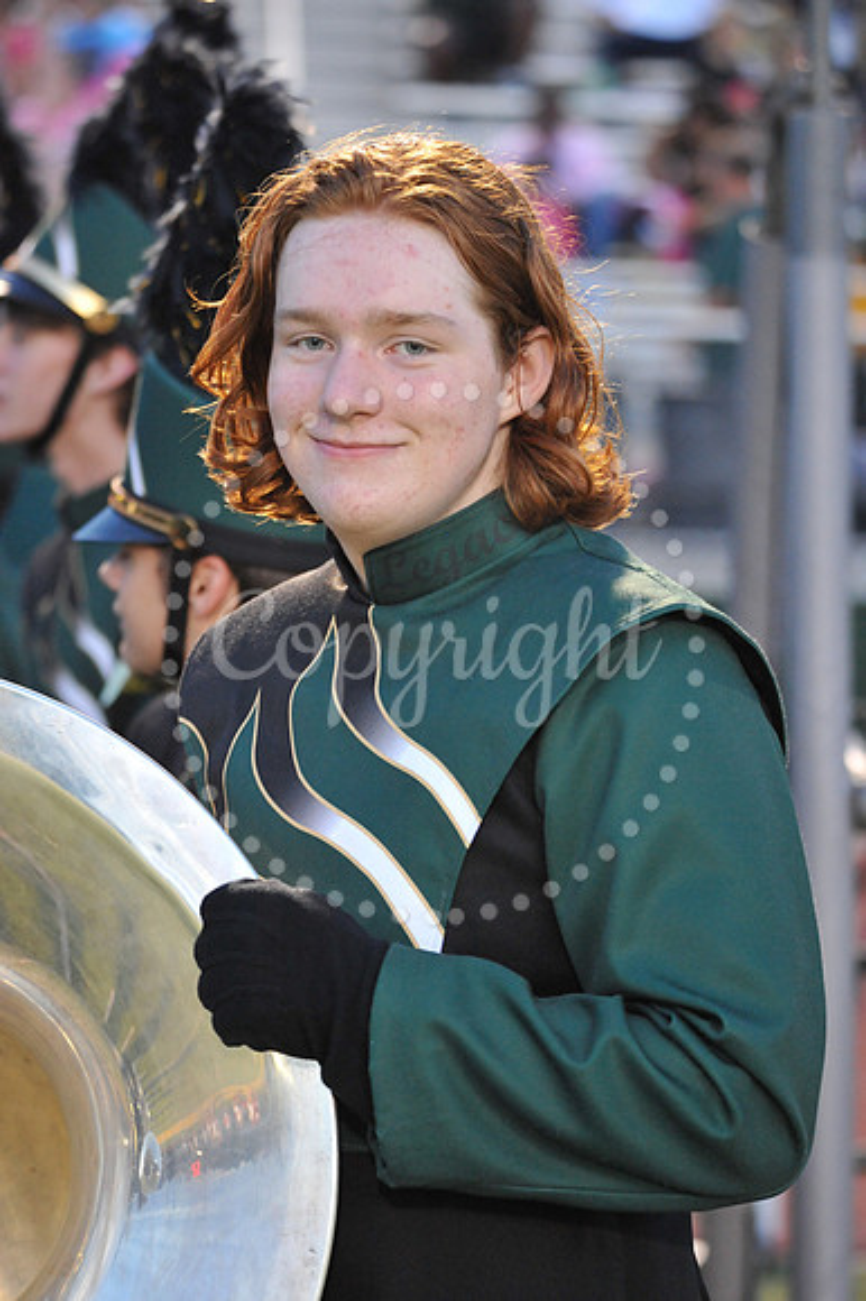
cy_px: 650
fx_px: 5419
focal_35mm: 150
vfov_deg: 13.7
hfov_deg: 9.1
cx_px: 433
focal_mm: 150
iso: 4000
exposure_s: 1/125
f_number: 5
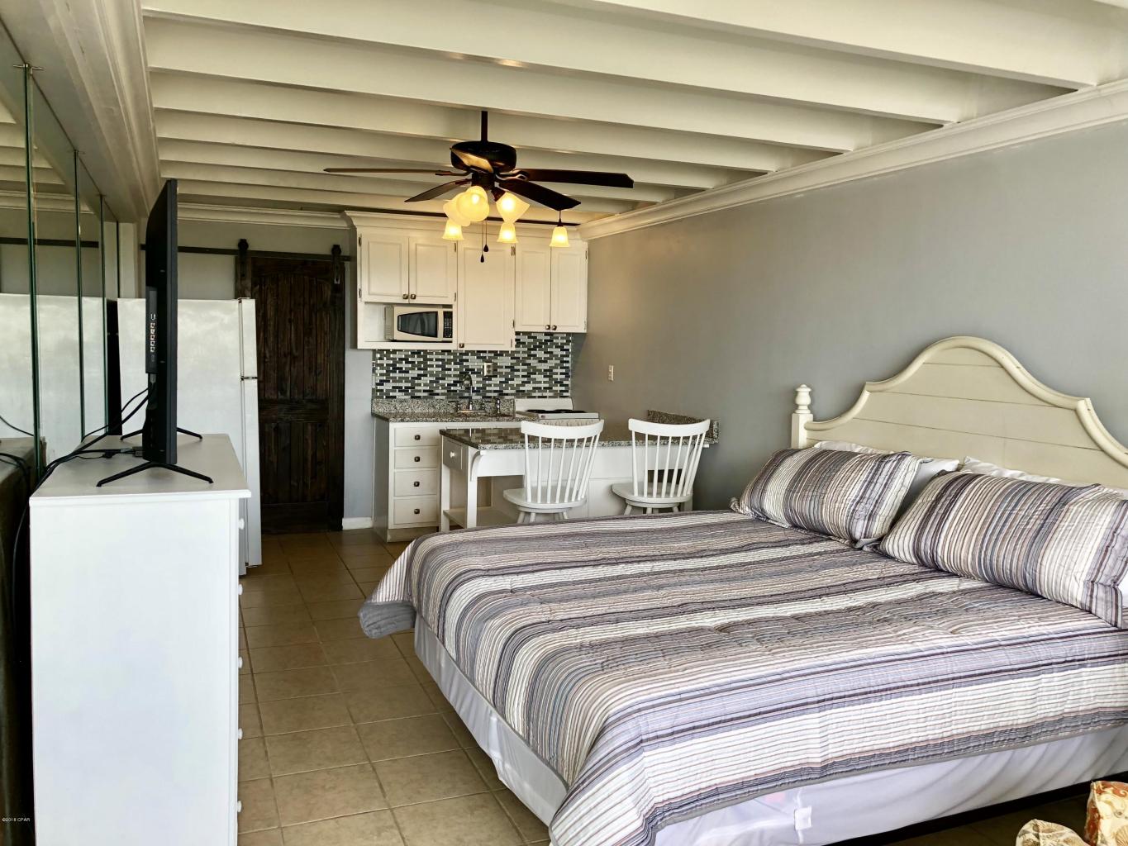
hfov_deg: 63.4
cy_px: 423
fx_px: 912
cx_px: 564
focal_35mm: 28
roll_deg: -1.4
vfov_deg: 49.8
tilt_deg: -5.7
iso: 20
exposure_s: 1/120
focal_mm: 4
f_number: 1.8
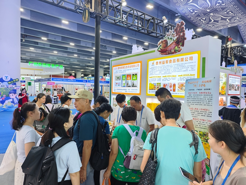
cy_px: 92
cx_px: 123
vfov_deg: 58.9
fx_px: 163
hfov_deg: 73.9
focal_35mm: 23
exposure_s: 1/91.7
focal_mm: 6.55
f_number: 1.6
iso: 400
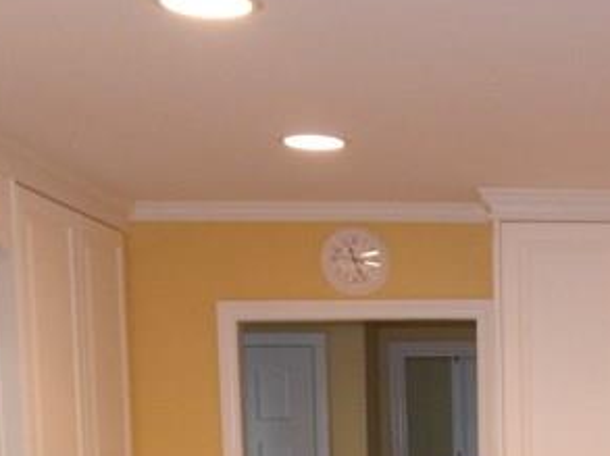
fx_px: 1355
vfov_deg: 17.9
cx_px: 668
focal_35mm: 77
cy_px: 581
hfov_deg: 23.8
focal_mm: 4
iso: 200
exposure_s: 1/30
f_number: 3
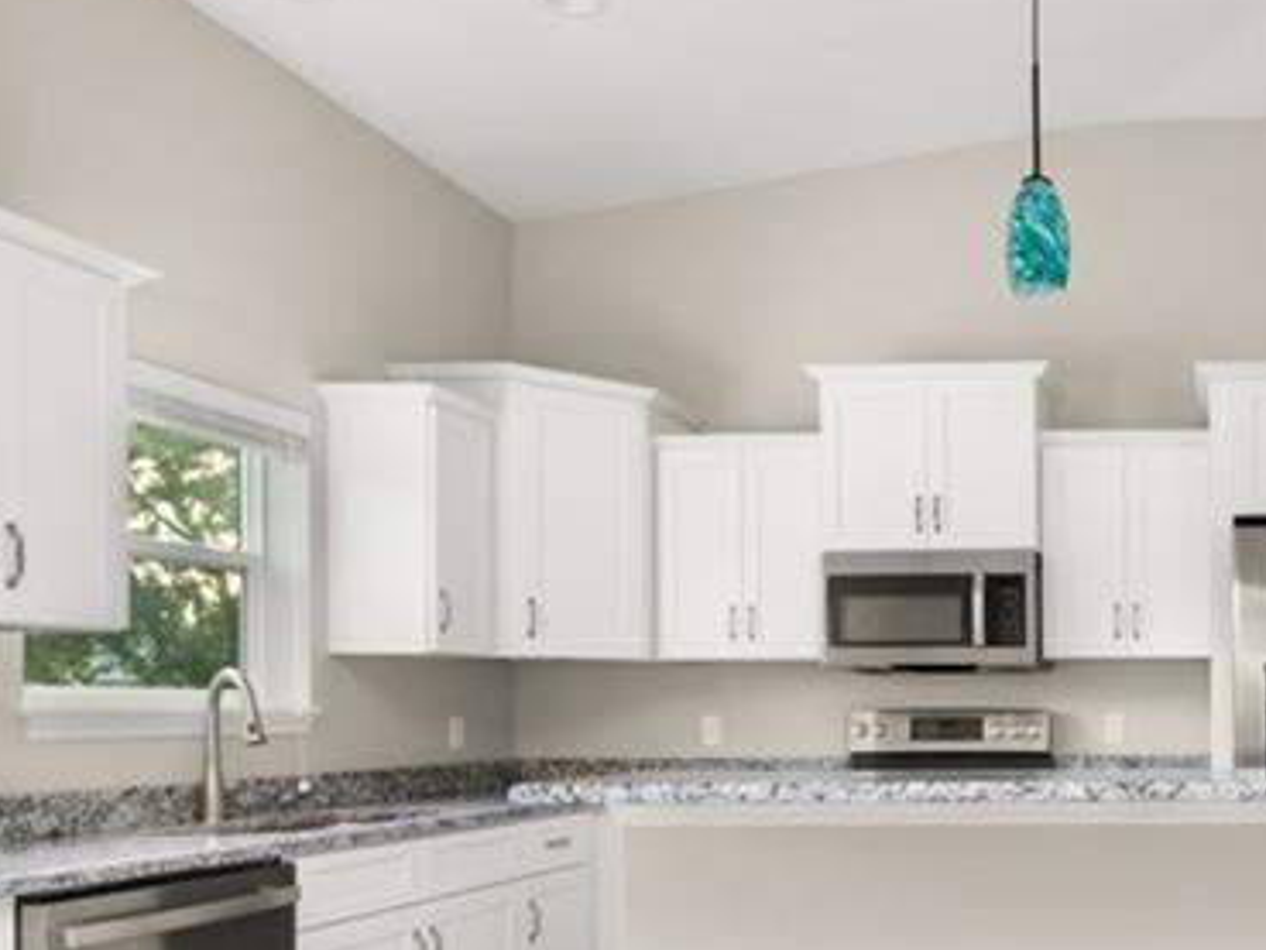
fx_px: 1171
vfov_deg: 43.2
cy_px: 679
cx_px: 1235
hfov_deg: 48.0
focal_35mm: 32
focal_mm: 12
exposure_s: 1/1.67
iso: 400
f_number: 11
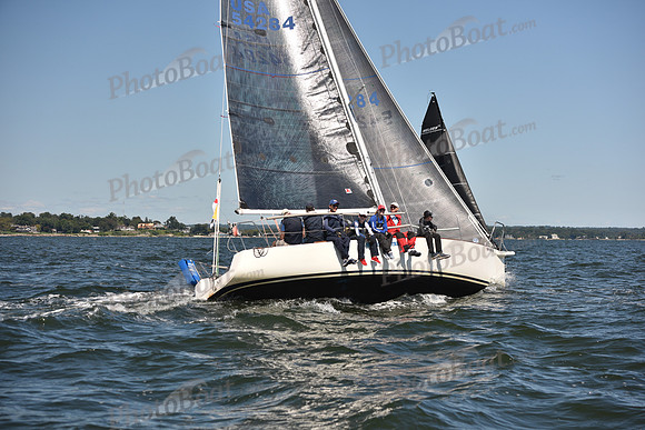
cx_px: 322
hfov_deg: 28.8
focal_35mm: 70
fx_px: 1254
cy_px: 215
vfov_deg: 19.5
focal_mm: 70
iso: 250
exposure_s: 1/1250
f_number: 4.5
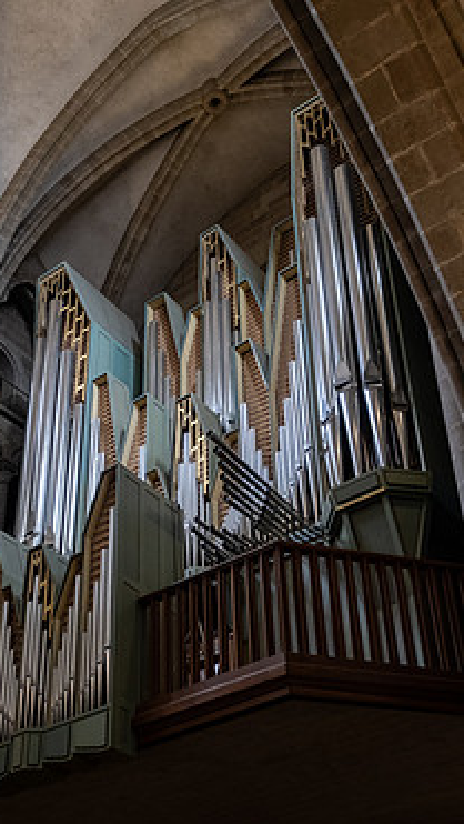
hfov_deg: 25.3
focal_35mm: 47
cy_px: 482
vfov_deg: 43.5
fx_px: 1027
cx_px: 158
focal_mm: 24.9
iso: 1600
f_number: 2.8
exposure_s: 1/17
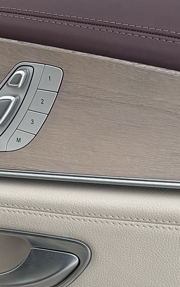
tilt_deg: -19.6
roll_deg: -5.8
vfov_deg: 27.2
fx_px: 573
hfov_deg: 17.6
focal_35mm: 73
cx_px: 17
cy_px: 260
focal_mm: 5.1
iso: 125
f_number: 1.6
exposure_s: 1/50
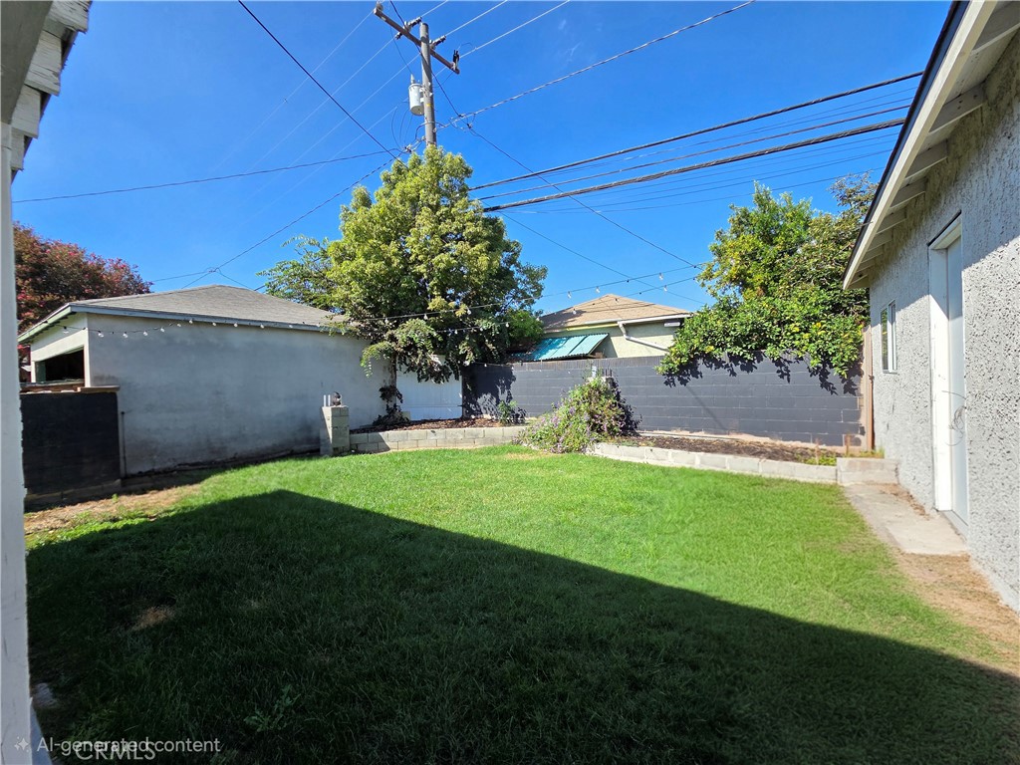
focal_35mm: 13
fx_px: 383
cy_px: 382
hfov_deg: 106.2
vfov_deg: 89.9
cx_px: 510
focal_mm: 2.2
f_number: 2.2
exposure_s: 1/2000
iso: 80
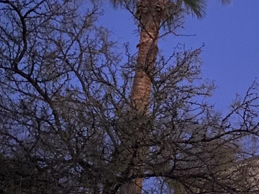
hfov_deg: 20.7
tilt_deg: +16.8
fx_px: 681
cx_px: 269
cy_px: 133
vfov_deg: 16.2
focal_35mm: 91
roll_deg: -1.9
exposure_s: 1/8
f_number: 1.8
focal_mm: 4.25
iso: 1000
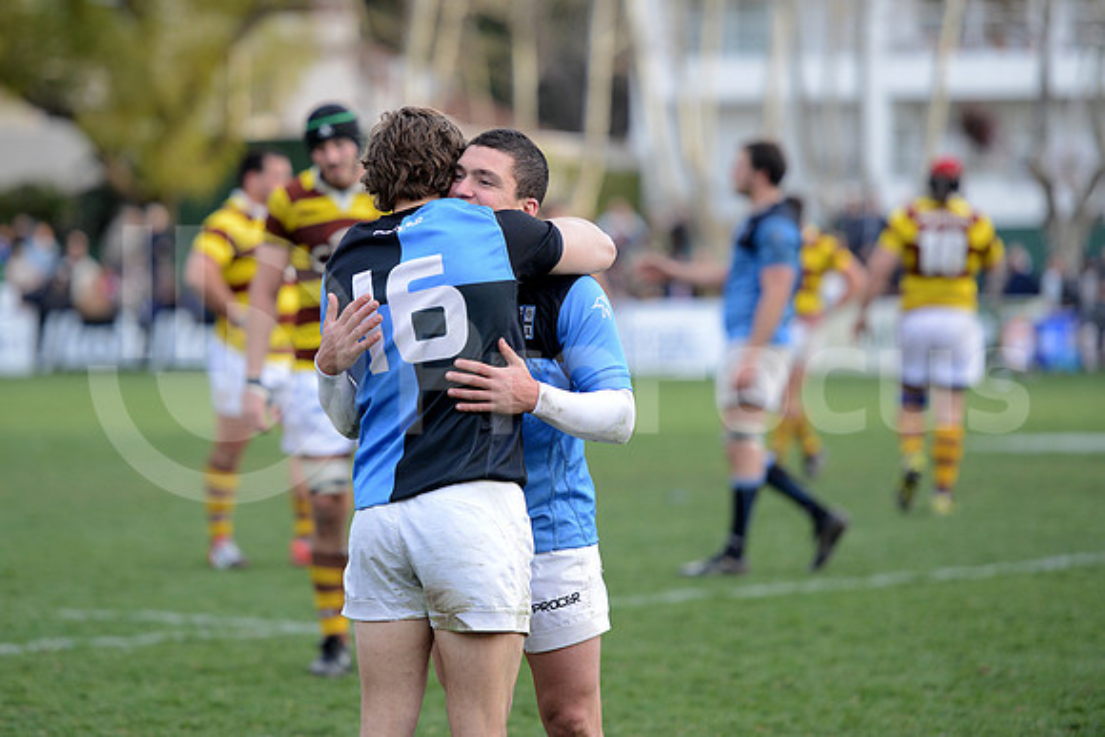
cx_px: 552
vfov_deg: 7.9
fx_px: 5373
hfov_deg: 11.7
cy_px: 368
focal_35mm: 175
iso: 800
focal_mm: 175
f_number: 2.8
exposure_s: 1/500
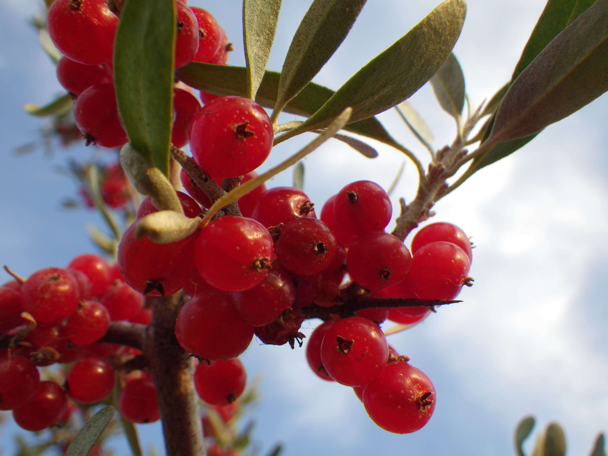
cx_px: 304
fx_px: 597
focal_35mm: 34
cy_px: 228
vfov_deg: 41.8
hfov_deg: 54.0
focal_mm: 6.1
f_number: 4.6
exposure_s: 1/160
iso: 125
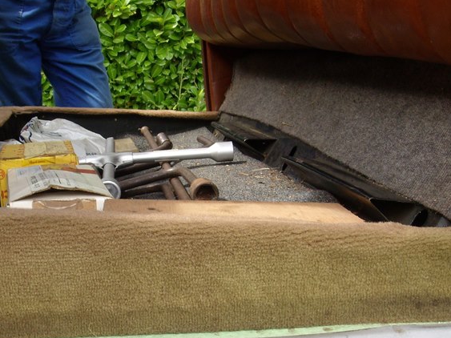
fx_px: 703
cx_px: 153
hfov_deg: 35.2
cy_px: 213
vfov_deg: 26.9
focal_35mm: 54
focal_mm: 6.4
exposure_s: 1/69.4
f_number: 5.7
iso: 64
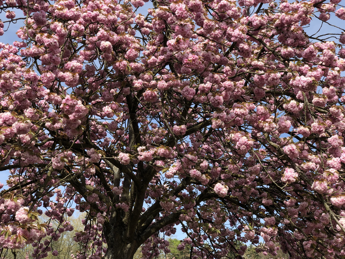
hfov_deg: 36.8
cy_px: 130
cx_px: 172
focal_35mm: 52
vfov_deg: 28.0
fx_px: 518
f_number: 2.4
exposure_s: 1/578
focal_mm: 6
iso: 16
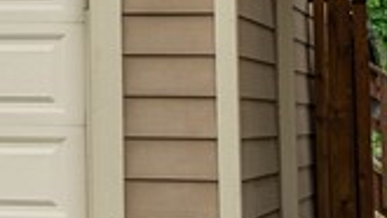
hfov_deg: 9.2
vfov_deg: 5.3
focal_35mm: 221
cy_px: -384
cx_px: -342
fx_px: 2269
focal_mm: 32
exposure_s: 1/40
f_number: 6.3
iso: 125
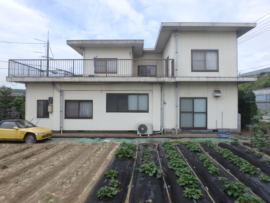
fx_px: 179
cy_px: 102
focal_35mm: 23
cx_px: 135
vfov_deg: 58.9
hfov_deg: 73.9
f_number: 6.3
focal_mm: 4
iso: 125
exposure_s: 1/400
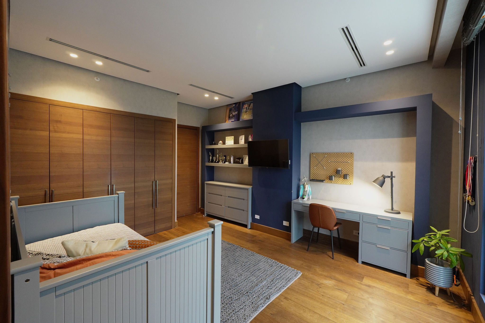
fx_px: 202
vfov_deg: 77.3
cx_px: 242
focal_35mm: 15
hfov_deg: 100.4
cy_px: 162
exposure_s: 1/10
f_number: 6.3
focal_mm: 10
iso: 1000
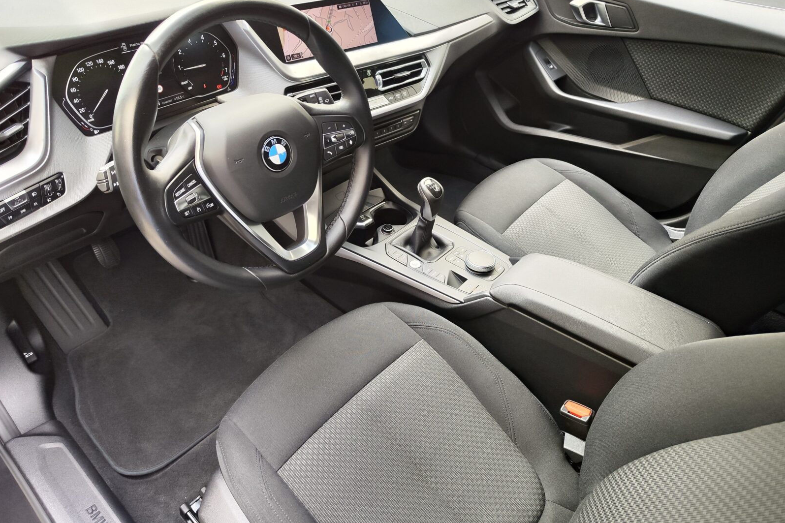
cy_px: 242
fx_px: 523
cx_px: 392
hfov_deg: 73.7
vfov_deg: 53.1
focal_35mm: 24
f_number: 1.69
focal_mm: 7.01
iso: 231
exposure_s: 1/100
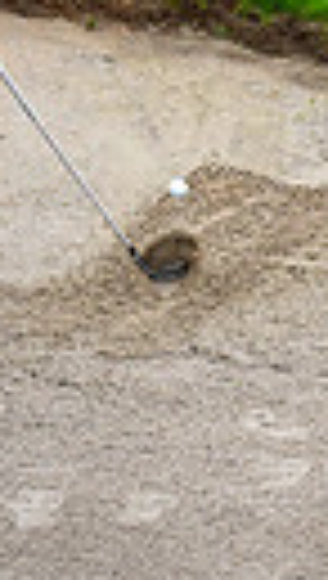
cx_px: 162
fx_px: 6741
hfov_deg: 2.8
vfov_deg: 4.9
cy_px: -364
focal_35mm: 438
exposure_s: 1/1250
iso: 500
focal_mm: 120
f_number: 4.5
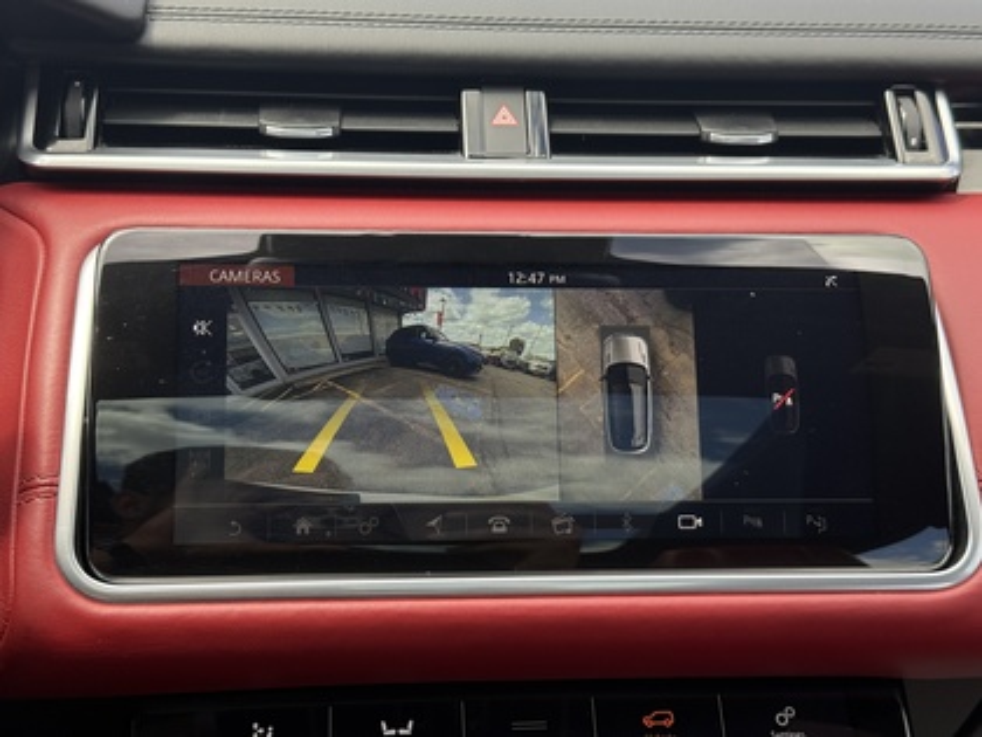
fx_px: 1362
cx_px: 491
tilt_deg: -22.8
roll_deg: -1.4
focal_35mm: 48
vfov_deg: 30.3
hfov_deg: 39.7
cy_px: 368
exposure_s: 1/121
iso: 80
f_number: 1.78
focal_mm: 6.76
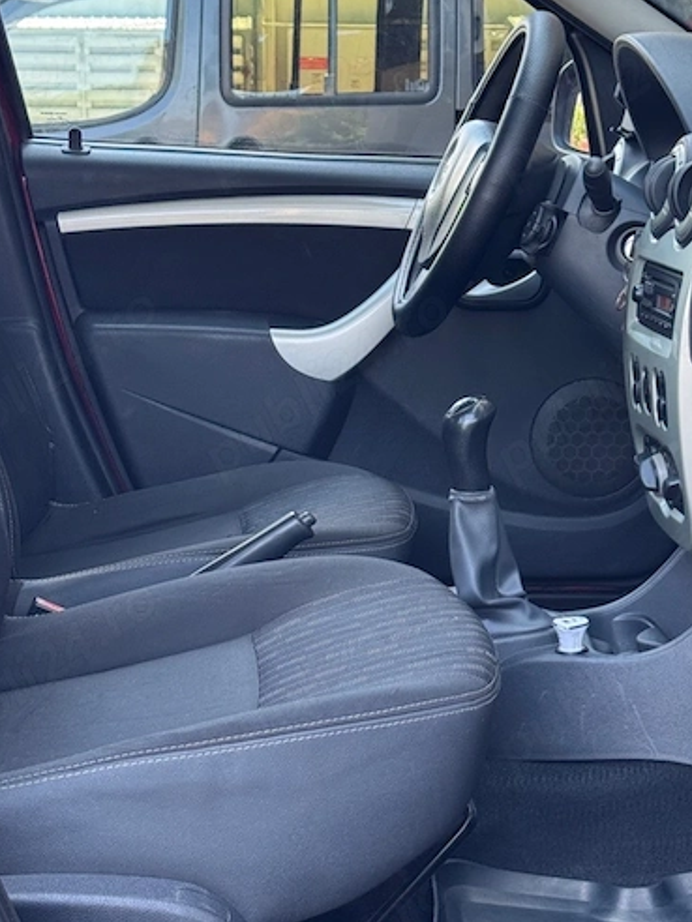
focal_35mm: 78
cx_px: 401
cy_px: 429
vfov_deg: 25.0
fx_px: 2079
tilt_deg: -9.0
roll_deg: -0.4
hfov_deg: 18.9
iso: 100
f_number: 1.78
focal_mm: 6.76
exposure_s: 1/118
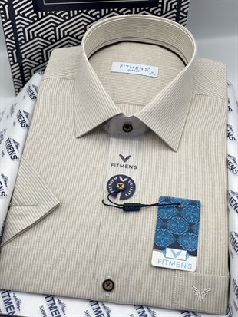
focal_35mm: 52
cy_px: 158
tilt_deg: -44.8
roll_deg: -0.5
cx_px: 119
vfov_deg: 36.8
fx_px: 476
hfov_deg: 28.0
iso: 25
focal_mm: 6
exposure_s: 1/141
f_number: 2
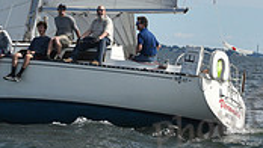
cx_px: 75
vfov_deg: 4.9
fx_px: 1709
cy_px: -97
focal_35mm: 245
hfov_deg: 8.8
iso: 320
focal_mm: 70
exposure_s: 1/1000
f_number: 10
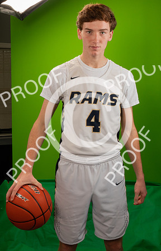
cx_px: 68
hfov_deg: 27.6
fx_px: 327
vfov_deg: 42.0
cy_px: 116
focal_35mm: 47
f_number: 20
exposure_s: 1/60
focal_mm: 24
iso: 800
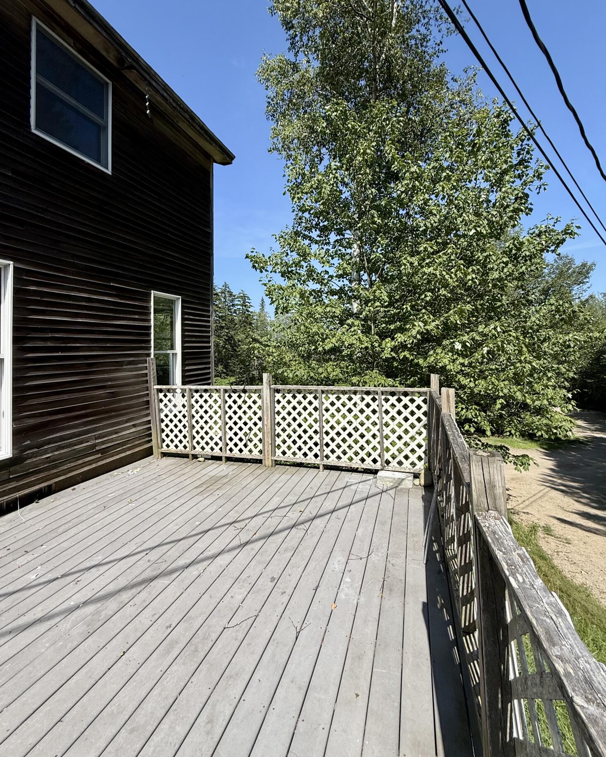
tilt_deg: +0.5
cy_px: 344
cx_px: 308
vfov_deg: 96.5
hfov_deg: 84.0
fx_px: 336
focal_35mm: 15
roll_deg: +0.1
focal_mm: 2.22
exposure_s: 1/1795
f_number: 2.2
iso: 50
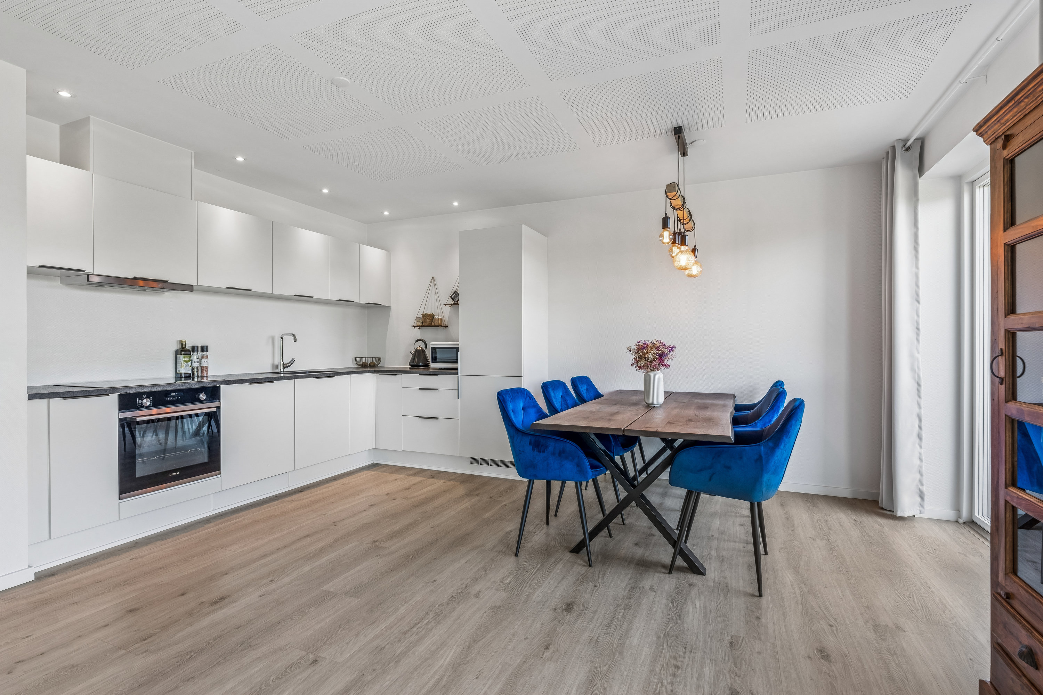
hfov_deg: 93.3
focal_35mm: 17
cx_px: 522
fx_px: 492
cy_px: 348
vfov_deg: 70.4
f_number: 10
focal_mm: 17
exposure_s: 1/8
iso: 200
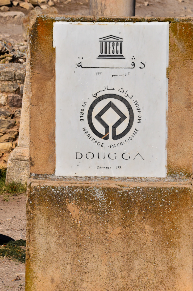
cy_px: 184
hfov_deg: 6.6
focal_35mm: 208
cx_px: 103
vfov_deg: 9.9
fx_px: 1674
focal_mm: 102
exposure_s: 1/500
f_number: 11
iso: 200
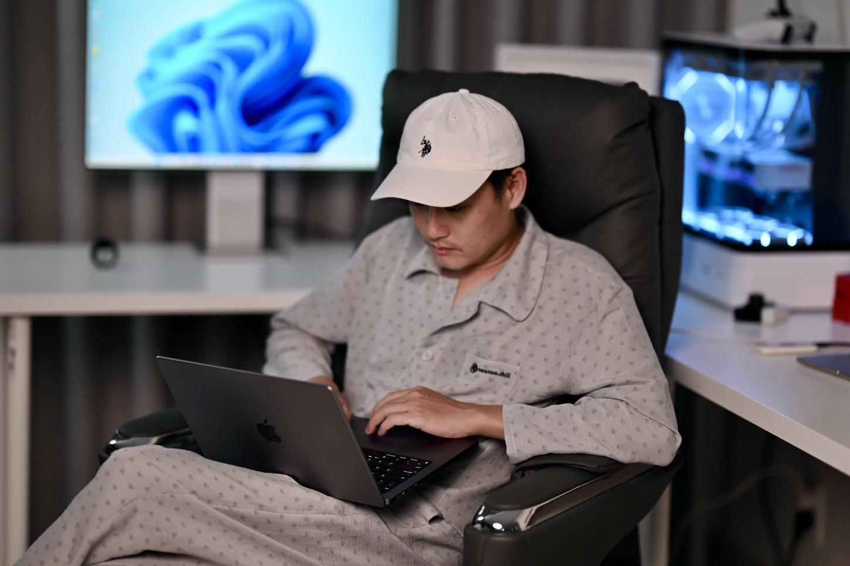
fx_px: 2007
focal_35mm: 85
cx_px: 425
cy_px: 283
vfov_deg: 16.1
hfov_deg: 23.9
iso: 160
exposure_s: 1/100
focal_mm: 85
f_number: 1.2
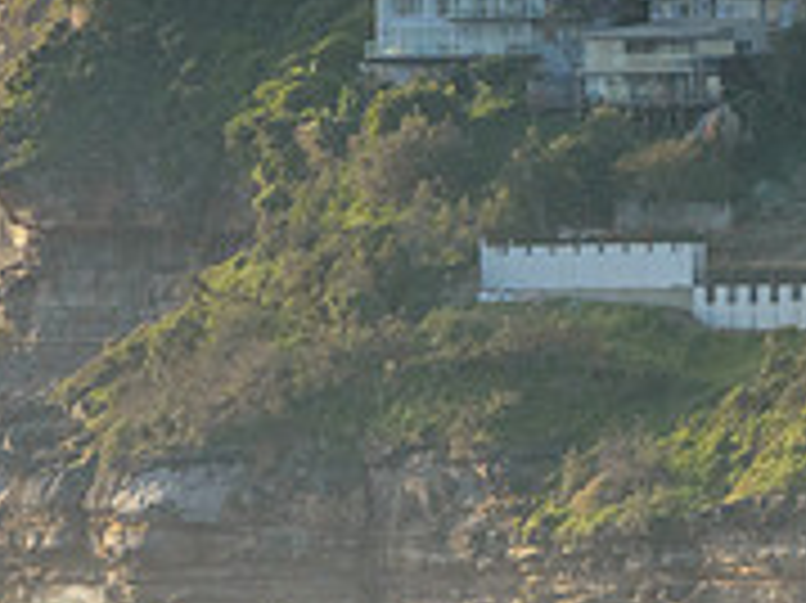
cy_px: 673
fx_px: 17195
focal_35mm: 739
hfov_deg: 2.7
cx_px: 662
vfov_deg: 2.0
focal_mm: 155
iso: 500
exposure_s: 1/2000
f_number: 5.6
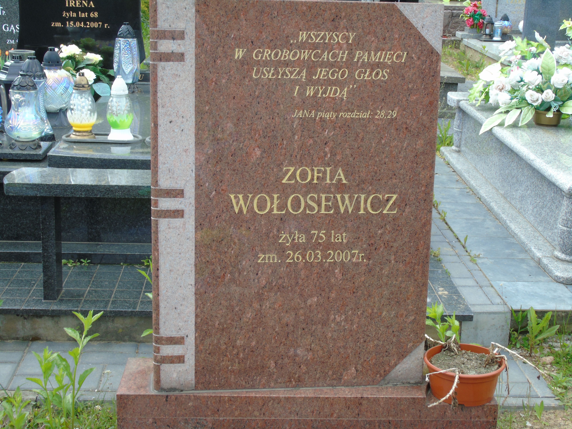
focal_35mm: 54
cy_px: 214
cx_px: 286
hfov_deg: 35.5
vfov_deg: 27.0
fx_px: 892
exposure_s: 1/30
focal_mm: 9.6
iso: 80
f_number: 8
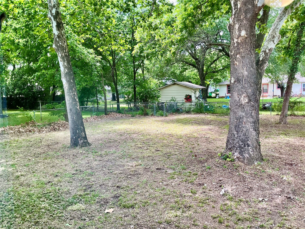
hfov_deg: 61.7
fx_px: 256
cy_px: 114
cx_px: 152
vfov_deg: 48.2
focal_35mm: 29
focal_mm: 3
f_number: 1.8
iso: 40
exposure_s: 1/120
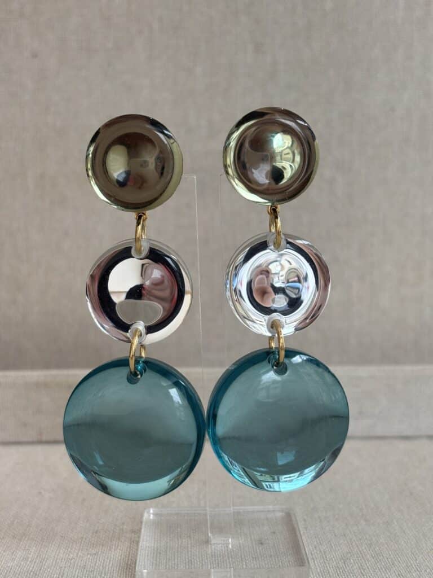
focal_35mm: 52
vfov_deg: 36.8
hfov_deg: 28.0
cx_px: 216
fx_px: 867
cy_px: 289
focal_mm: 5.96
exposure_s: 1/311
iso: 32
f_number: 1.6
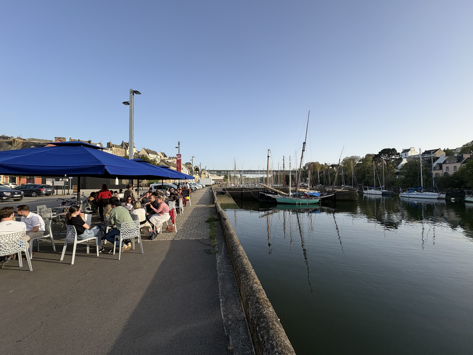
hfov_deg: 102.1
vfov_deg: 85.7
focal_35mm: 14
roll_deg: +1.0
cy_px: 178
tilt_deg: +1.8
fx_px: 191
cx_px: 236
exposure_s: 1/1217
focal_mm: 2.22
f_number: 2.2
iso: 50
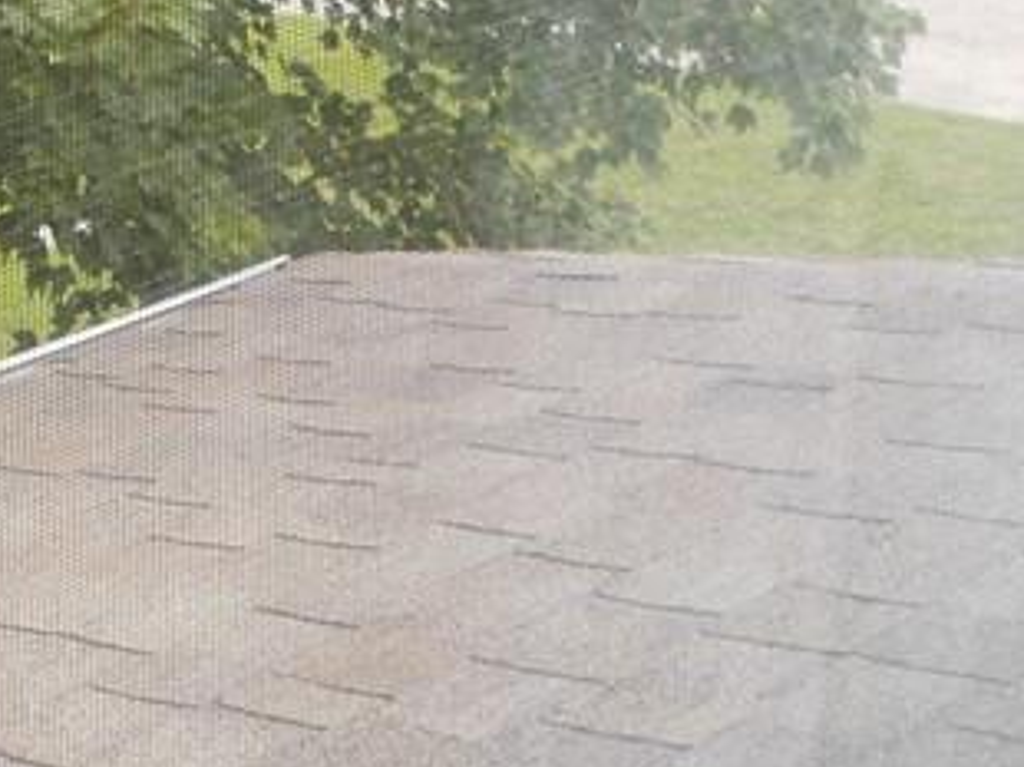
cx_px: 456
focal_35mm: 86
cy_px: 572
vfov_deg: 17.1
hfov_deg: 22.8
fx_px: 2542
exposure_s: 1/80
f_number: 3.2
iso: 80
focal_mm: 4.6
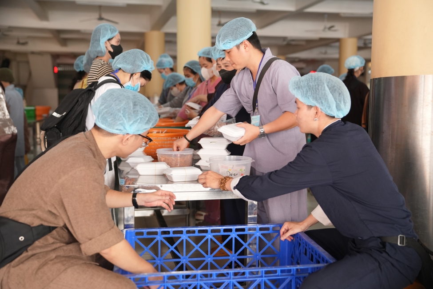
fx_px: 493
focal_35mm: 41
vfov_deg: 32.6
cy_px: 144
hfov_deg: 47.4
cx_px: 216
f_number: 2.5
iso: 2000
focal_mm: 41
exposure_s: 1/400
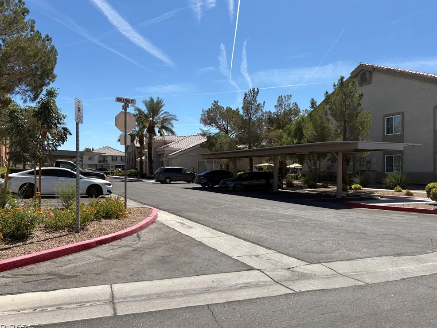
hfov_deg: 65.3
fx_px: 341
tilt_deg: +0.0
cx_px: 212
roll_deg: +1.1
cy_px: 165
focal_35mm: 27
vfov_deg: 51.4
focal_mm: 5.96
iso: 50
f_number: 1.6
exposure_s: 1/4065
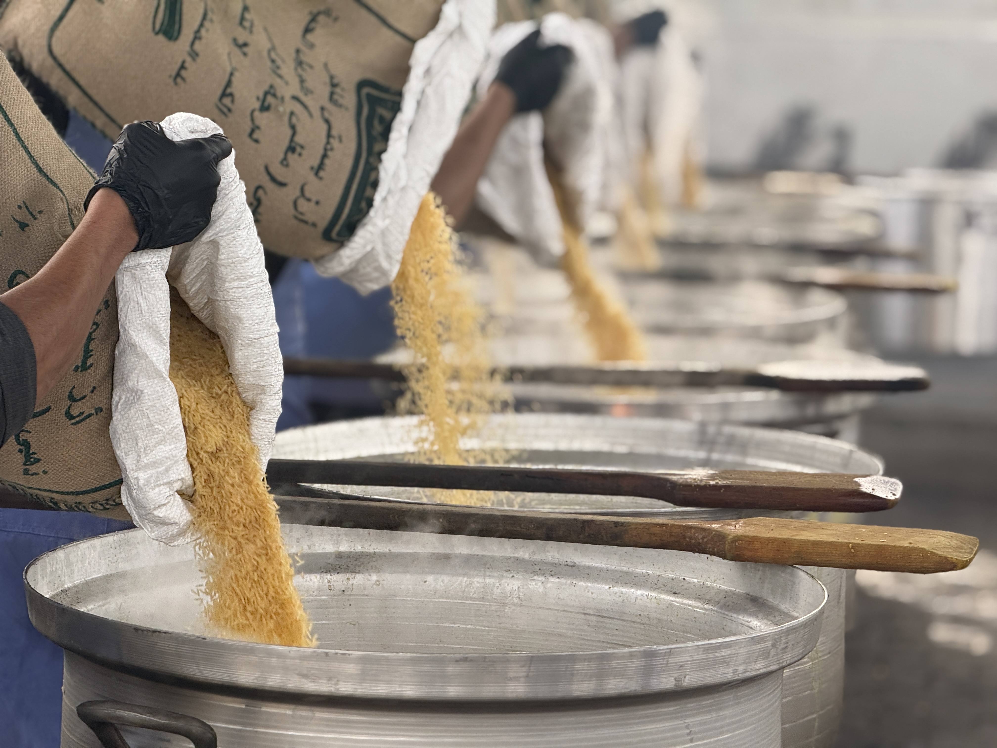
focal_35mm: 120
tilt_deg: -6.2
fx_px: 3456
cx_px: 498
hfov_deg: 16.4
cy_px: 374
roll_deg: -1.7
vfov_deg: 12.3
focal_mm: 15.66
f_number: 2.8
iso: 64
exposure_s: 1/187
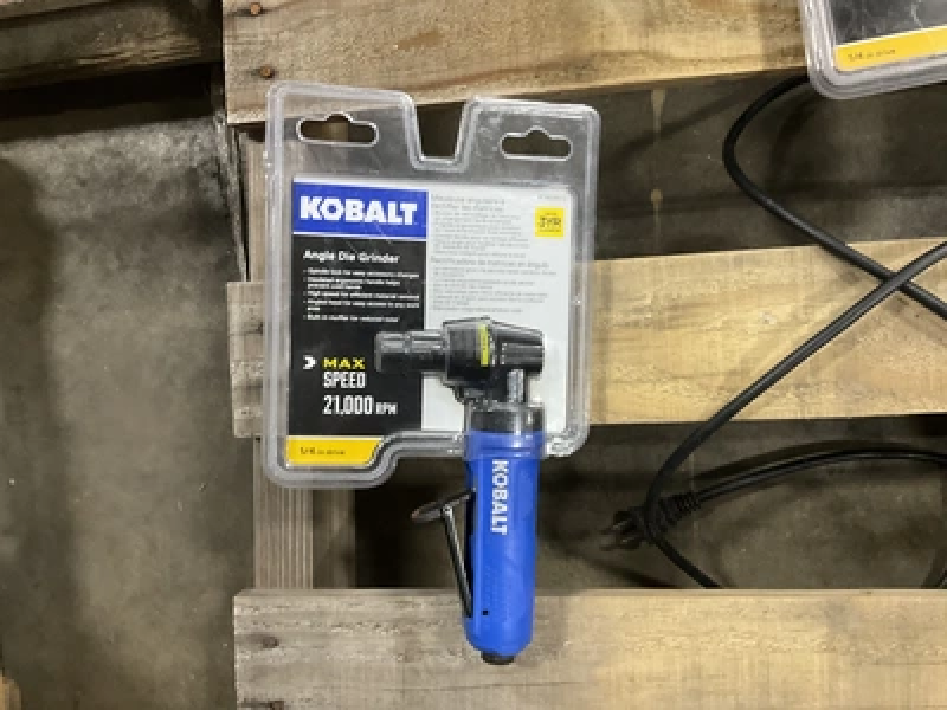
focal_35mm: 29
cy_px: 355
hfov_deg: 61.7
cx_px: 474
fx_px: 793
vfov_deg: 48.2
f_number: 1.8
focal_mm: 3
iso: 250
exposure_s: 1/40
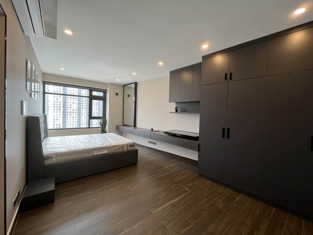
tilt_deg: -2.2
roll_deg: -2.0
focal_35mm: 13
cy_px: 118
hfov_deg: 106.2
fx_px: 118
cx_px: 156
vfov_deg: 89.9
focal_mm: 1.57
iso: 40
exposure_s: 1/99
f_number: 1.8
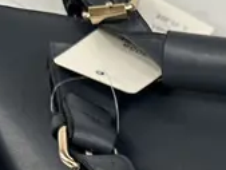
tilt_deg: -19.6
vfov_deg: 9.1
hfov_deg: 12.3
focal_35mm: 145
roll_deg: -0.2
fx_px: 947
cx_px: 425
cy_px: 416
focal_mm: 6.86
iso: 200
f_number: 1.78
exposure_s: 1/100
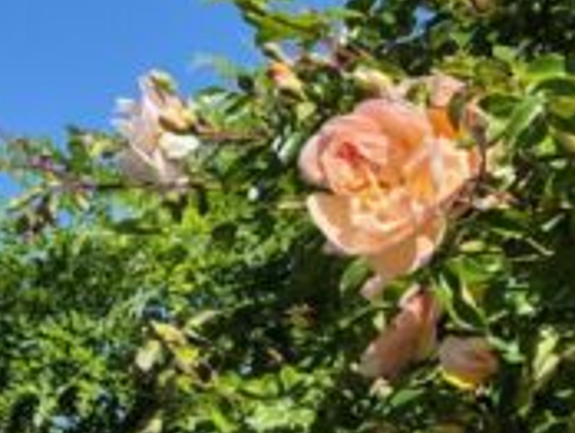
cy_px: 297
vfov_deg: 11.0
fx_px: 2246
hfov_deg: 11.4
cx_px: 1480
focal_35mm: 135
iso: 25
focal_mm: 5.4
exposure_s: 1/1792
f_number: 1.8
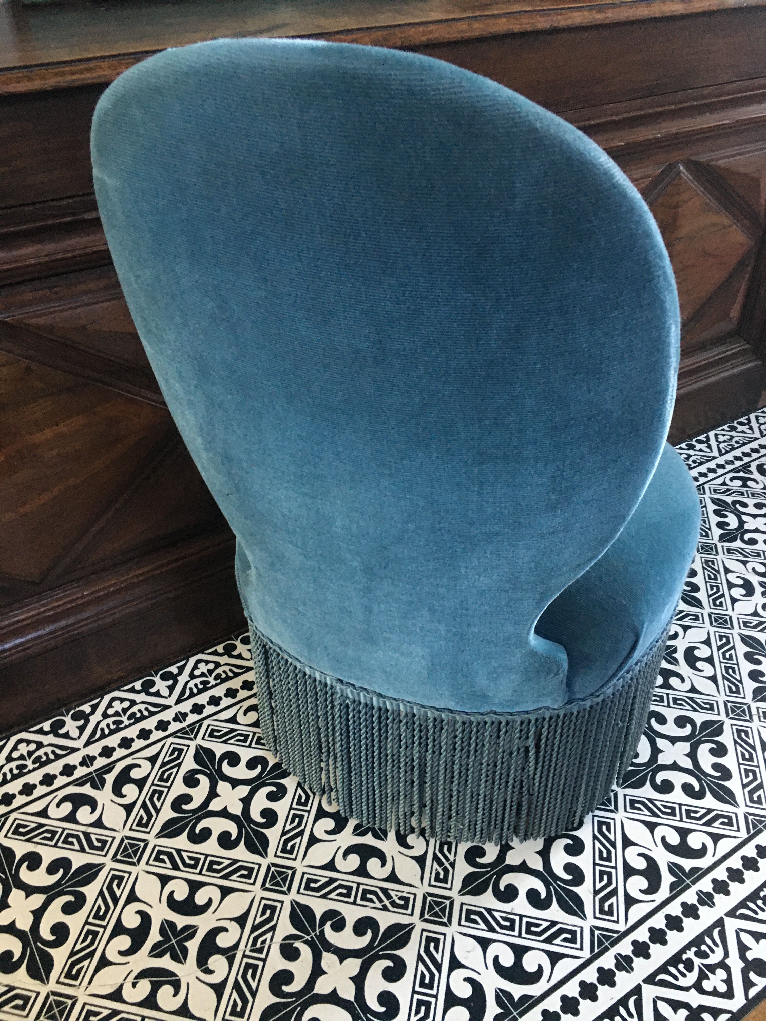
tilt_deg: -36.4
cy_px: 510
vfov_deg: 61.7
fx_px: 856
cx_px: 383
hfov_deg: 48.2
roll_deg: -0.1
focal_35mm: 29
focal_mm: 4.15
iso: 200
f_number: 2.2
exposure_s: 1/17
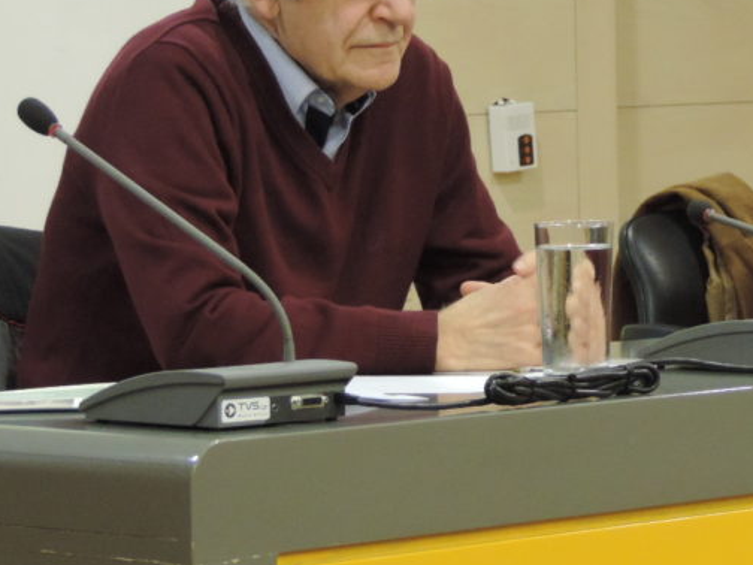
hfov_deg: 8.1
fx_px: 5308
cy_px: 97
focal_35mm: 244
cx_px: 662
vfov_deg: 6.1
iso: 800
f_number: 4.2
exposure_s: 1/15
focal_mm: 21.4
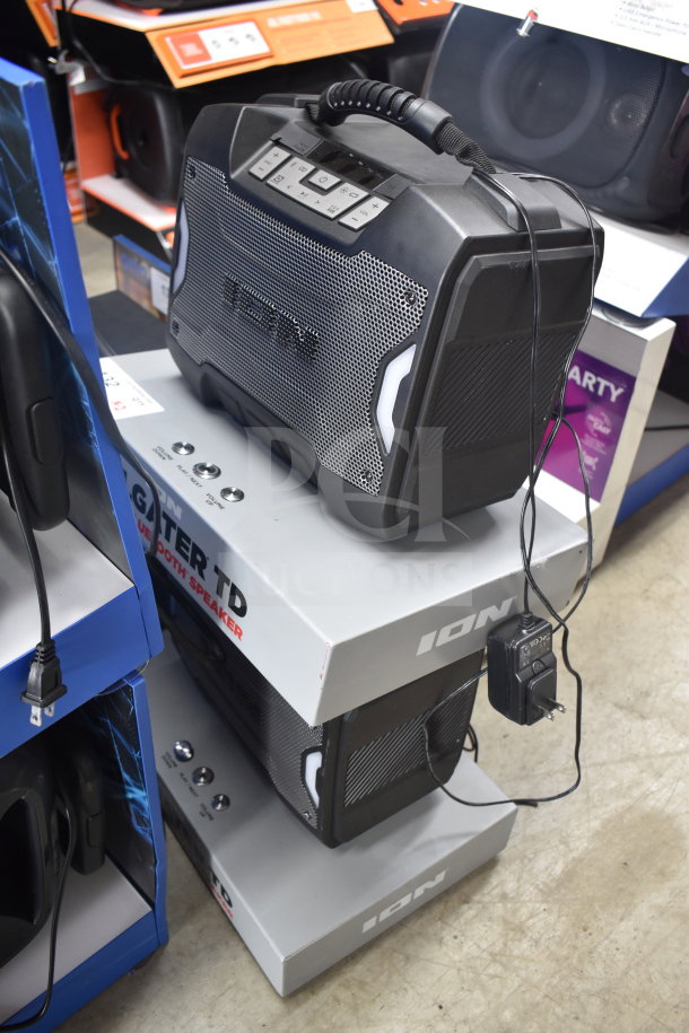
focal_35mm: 33
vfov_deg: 57.2
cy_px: 516
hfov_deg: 40.0
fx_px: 947
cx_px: 344
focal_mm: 22
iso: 1000
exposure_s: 1/30
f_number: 3.8
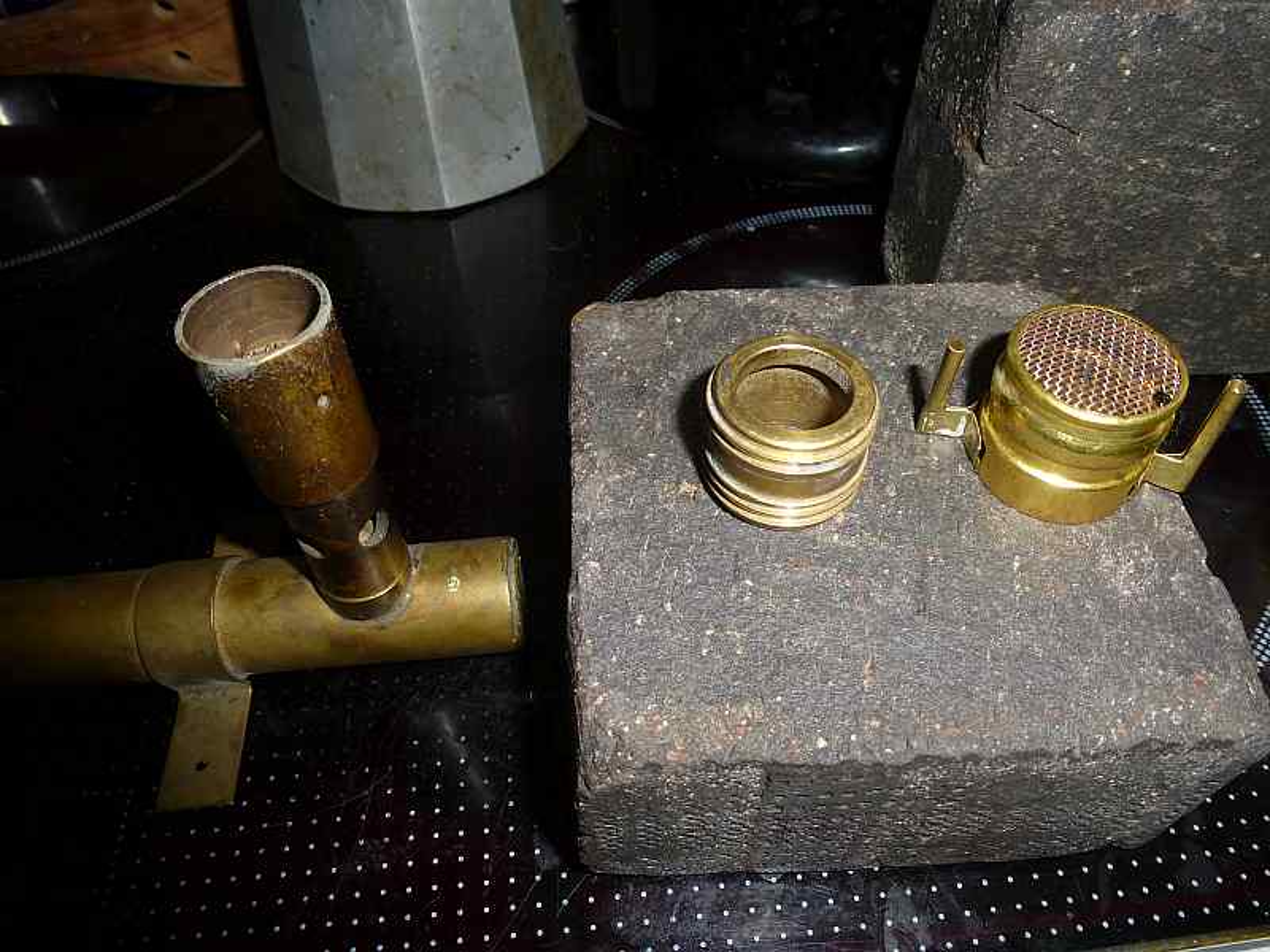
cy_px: 476
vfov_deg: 56.8
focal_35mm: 24
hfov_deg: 71.6
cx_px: 635
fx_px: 881
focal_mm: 4.3
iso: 100
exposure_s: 1/60
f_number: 3.3
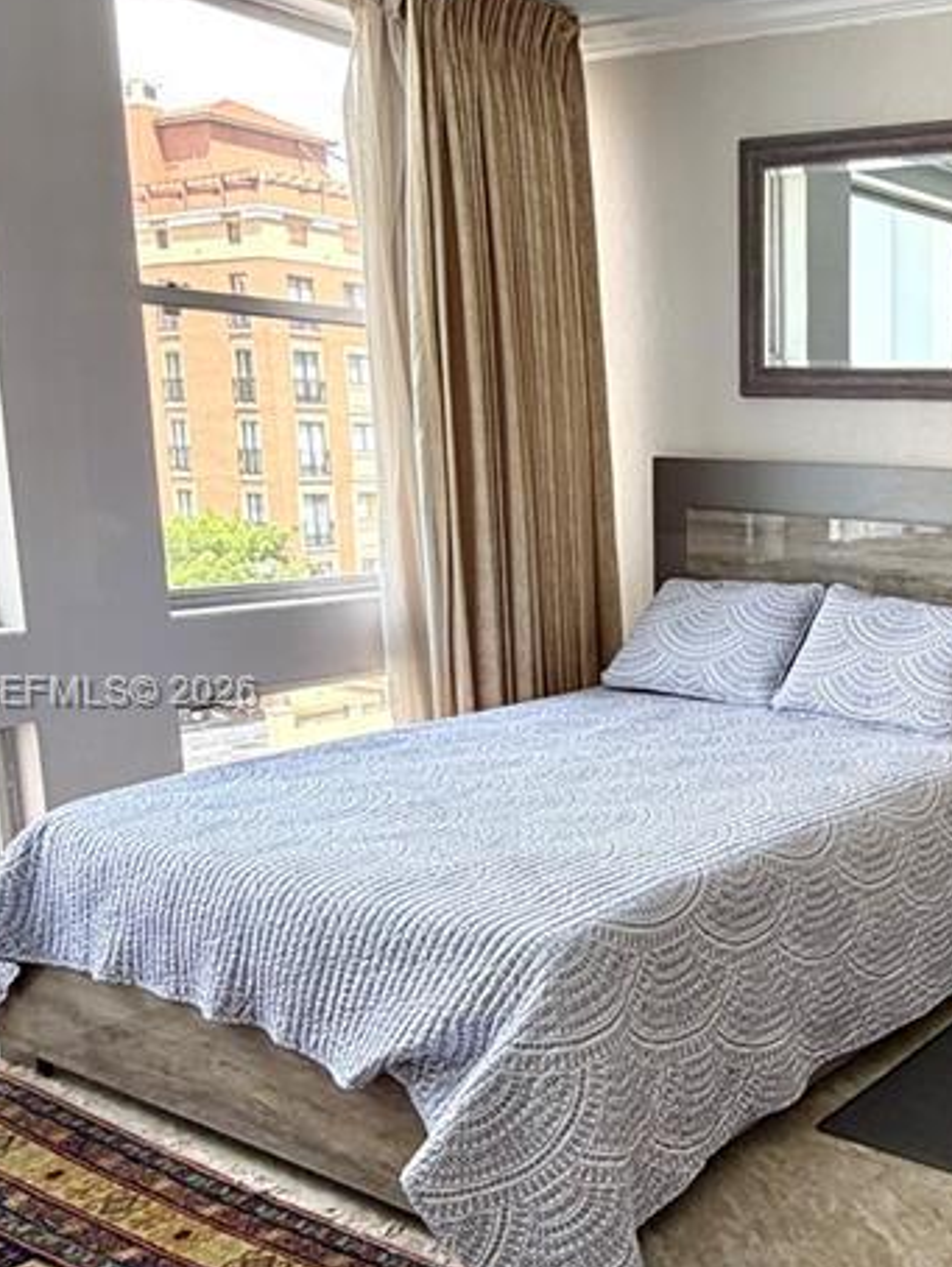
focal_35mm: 37
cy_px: 695
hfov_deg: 34.4
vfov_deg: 50.0
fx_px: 1355
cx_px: 997
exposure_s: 1/121
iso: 125
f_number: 2.2
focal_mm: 2.22
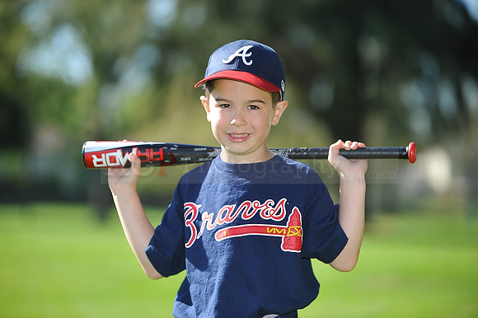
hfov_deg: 12.5
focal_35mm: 165
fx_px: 2190
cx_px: 239
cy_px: 159
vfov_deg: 8.3
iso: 200
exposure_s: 1/800
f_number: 4
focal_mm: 165
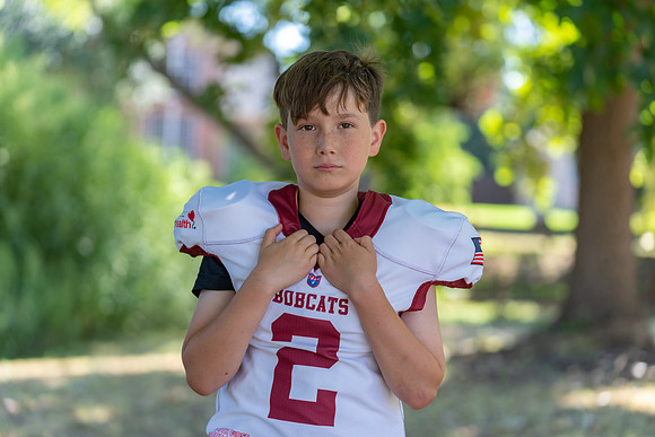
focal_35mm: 86
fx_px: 1565
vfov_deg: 15.9
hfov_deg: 23.6
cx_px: 328
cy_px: 218
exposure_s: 1/320
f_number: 2.8
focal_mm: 86
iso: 200
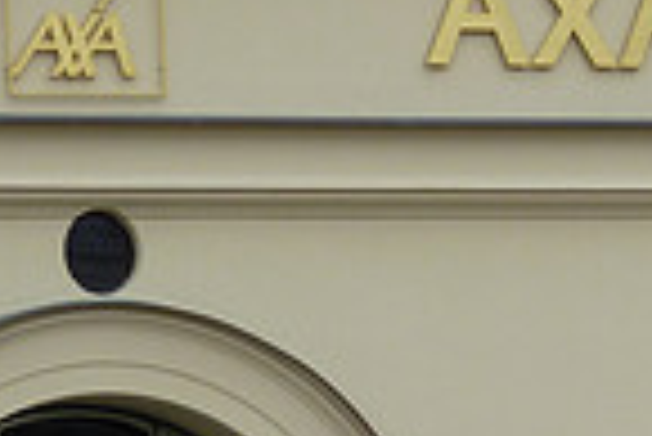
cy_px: -110
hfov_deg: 3.6
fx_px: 10333
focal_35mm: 570
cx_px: 899
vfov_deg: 2.4
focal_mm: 22.5
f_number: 4.5
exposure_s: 1/250
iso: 80
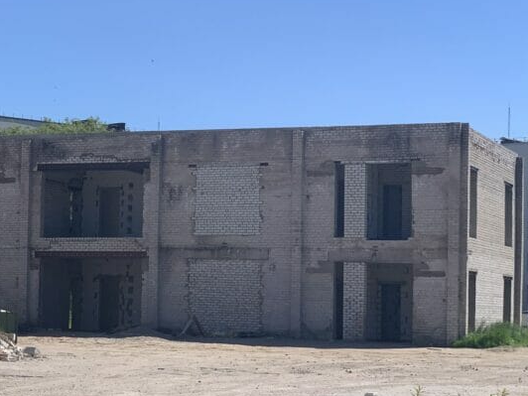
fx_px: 1525
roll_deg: -2.0
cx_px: 45
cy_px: 209
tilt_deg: +2.9
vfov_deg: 14.8
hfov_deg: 19.3
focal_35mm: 100
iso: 16
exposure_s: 1/1453
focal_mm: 6
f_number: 2.4
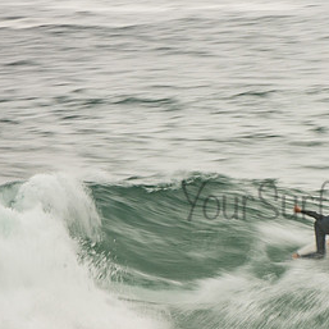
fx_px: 12377
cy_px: 190
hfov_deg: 1.5
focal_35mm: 1151
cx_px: 314
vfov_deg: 1.5
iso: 100
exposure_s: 1/30
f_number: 20
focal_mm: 400
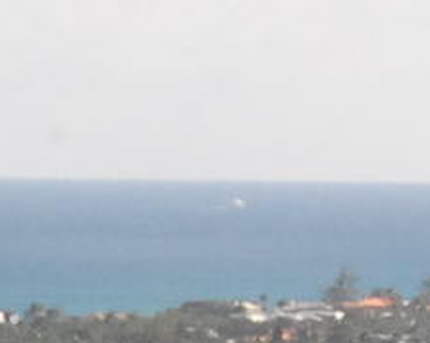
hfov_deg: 3.2
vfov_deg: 2.6
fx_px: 7477
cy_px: 385
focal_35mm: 588
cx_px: -793
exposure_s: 1/250
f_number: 29
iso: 1000
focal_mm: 48
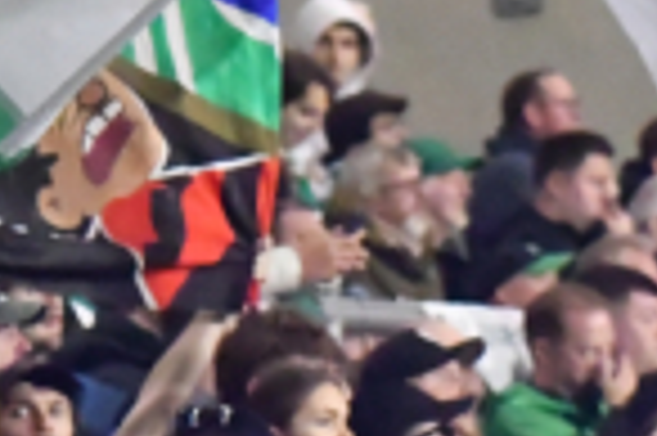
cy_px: -681
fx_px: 14656
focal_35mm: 804
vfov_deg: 1.7
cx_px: -126
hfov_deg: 2.6
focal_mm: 98
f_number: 4
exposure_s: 1/1000
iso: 18000
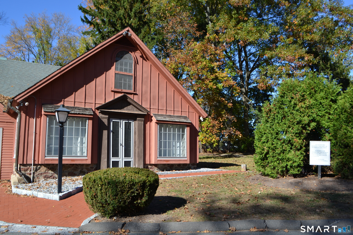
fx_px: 294
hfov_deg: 61.9
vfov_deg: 43.6
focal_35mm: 30
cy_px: 118
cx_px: 176
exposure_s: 1/200
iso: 100
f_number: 7.1
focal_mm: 20
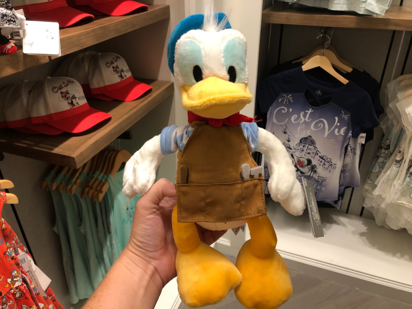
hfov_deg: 63.4
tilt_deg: -31.1
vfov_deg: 49.7
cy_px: 154
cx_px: 206
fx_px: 333
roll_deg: -0.3
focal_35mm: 28
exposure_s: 1/15
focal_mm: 3.99
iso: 50
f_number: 1.8
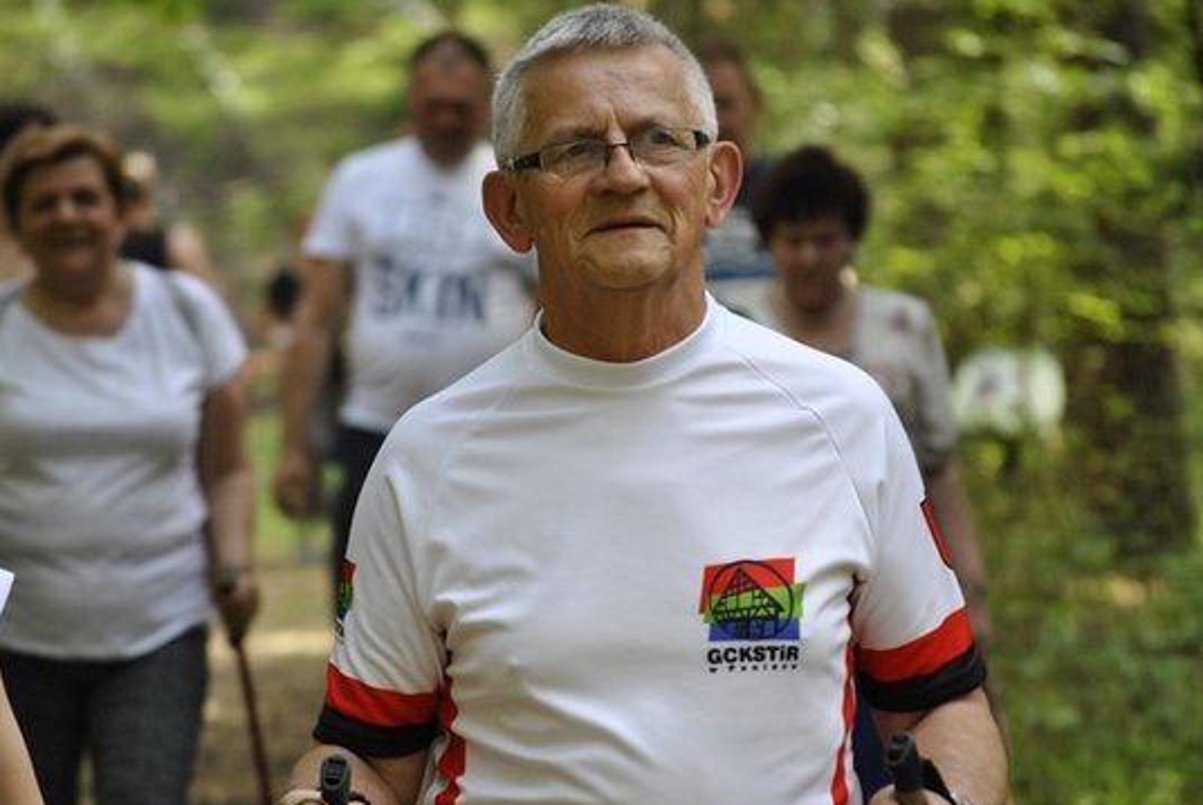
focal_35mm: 273
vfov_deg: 5.1
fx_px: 9135
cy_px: 428
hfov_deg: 7.5
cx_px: 658
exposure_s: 1/200
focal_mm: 150
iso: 800
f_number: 5
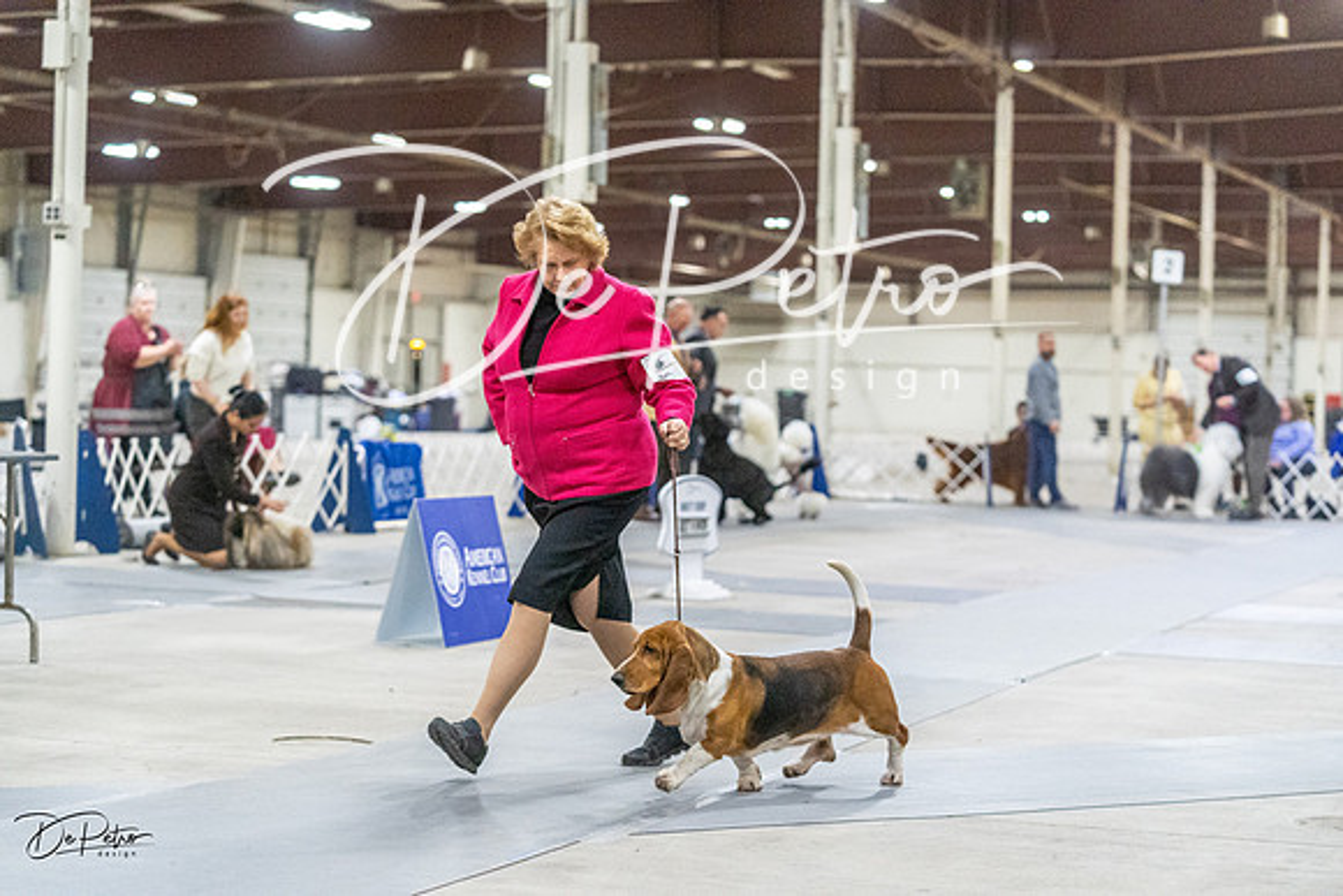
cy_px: 448
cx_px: 672
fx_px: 3172
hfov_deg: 23.9
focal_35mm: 85
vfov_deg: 16.1
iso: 6400
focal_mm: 85
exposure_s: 1/400
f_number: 3.2
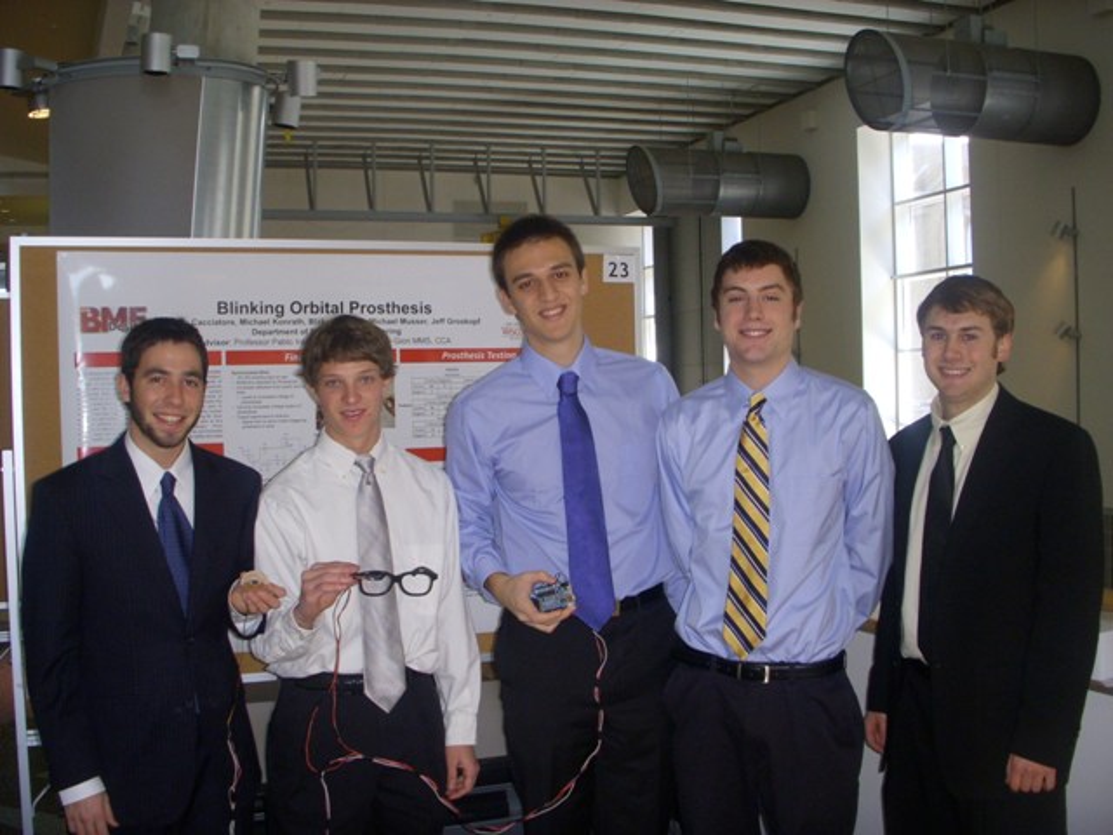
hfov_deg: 49.0
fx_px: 1222
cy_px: 418
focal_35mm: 38
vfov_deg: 37.7
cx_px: 556
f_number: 3.3
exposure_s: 1/60
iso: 200
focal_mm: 6.3
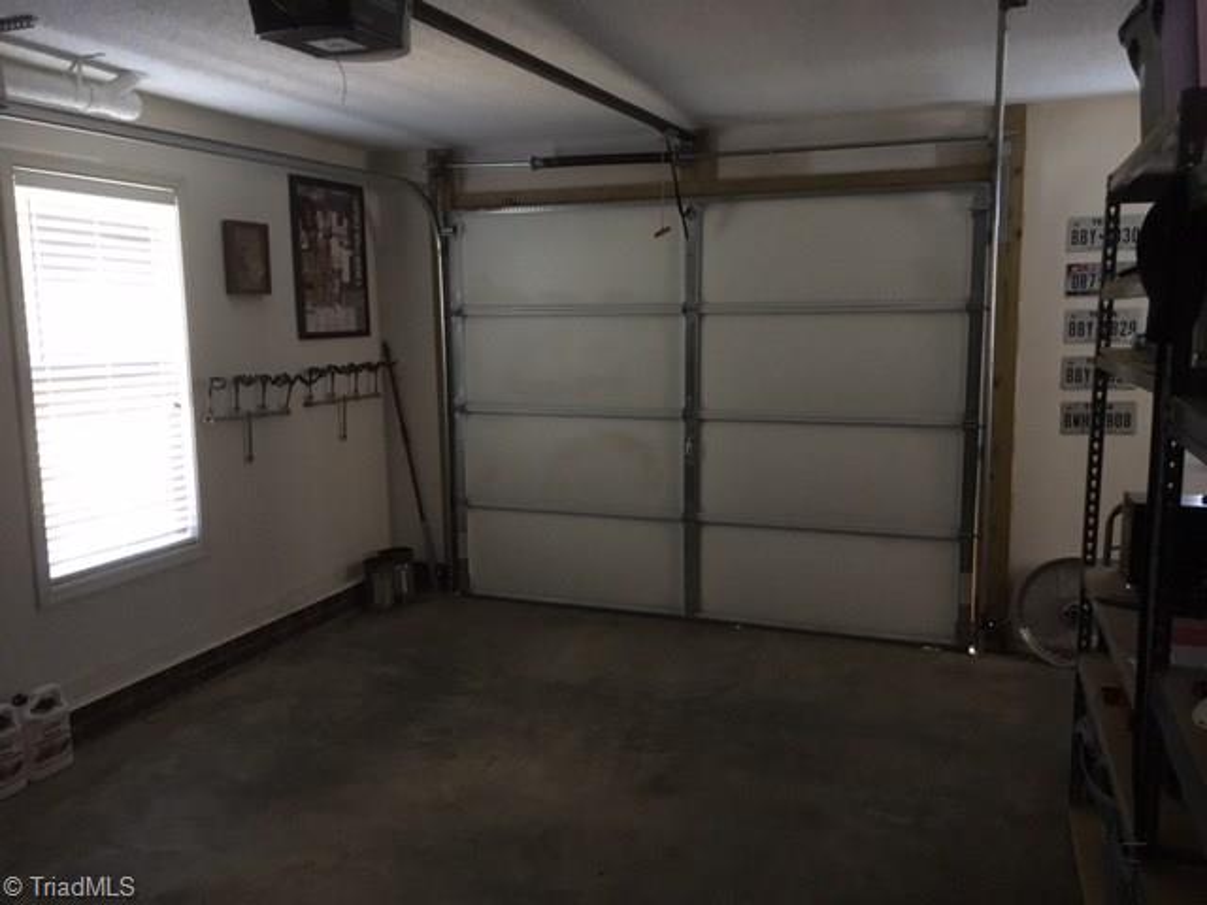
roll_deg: +1.2
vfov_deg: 48.2
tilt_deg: -7.6
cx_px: 604
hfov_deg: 61.7
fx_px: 1011
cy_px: 452
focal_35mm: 29
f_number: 2.2
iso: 320
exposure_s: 1/15
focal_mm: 4.15
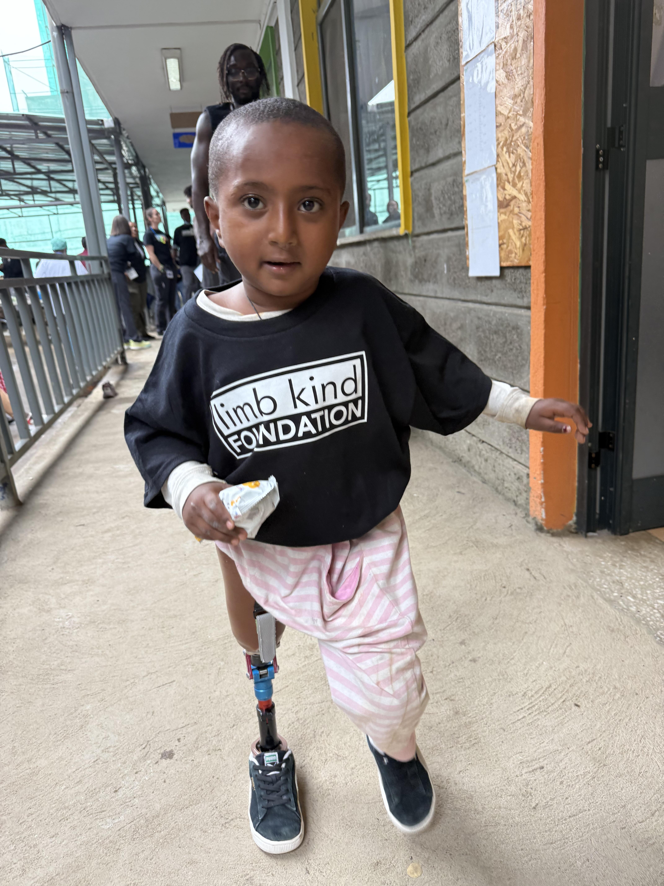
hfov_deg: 56.8
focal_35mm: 24
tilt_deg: -11.7
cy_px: 443
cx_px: 332
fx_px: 614
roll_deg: +4.8
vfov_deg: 71.6
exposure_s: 1/100
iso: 50
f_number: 1.78
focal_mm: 6.76
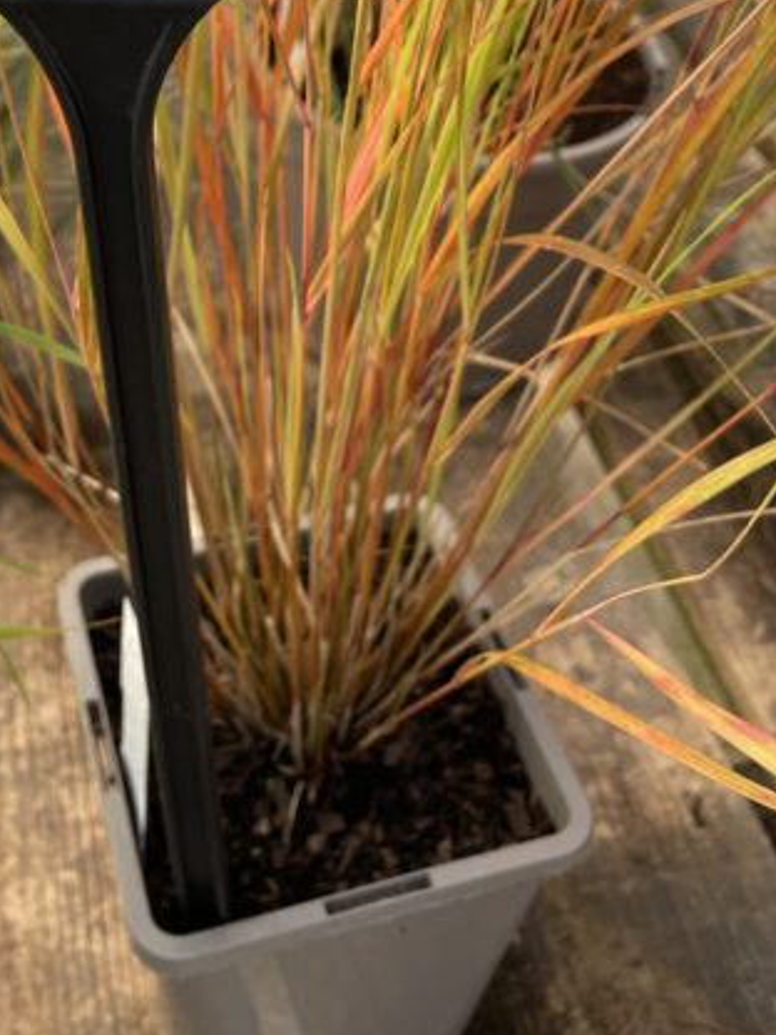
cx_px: 219
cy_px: 85
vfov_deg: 35.7
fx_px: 1494
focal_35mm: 50
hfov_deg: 28.8
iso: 32
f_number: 1.6
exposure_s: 1/997
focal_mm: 4.2
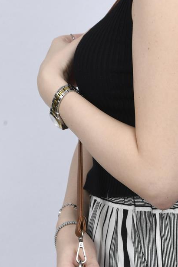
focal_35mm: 193
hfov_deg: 7.1
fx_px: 1433
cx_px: 172
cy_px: 88
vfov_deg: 10.7
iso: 125
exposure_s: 1/160
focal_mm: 66
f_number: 13
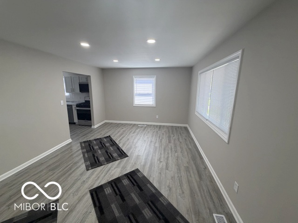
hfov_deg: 102.1
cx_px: 149
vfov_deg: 85.7
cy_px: 112
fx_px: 121
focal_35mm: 14
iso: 160
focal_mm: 2.22
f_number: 2.2
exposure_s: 1/120
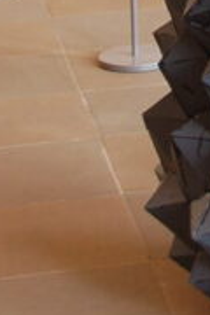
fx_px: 1794
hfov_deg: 6.5
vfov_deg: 9.6
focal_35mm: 205
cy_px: -206
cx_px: 409
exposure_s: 1/6
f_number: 5.6
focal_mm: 24
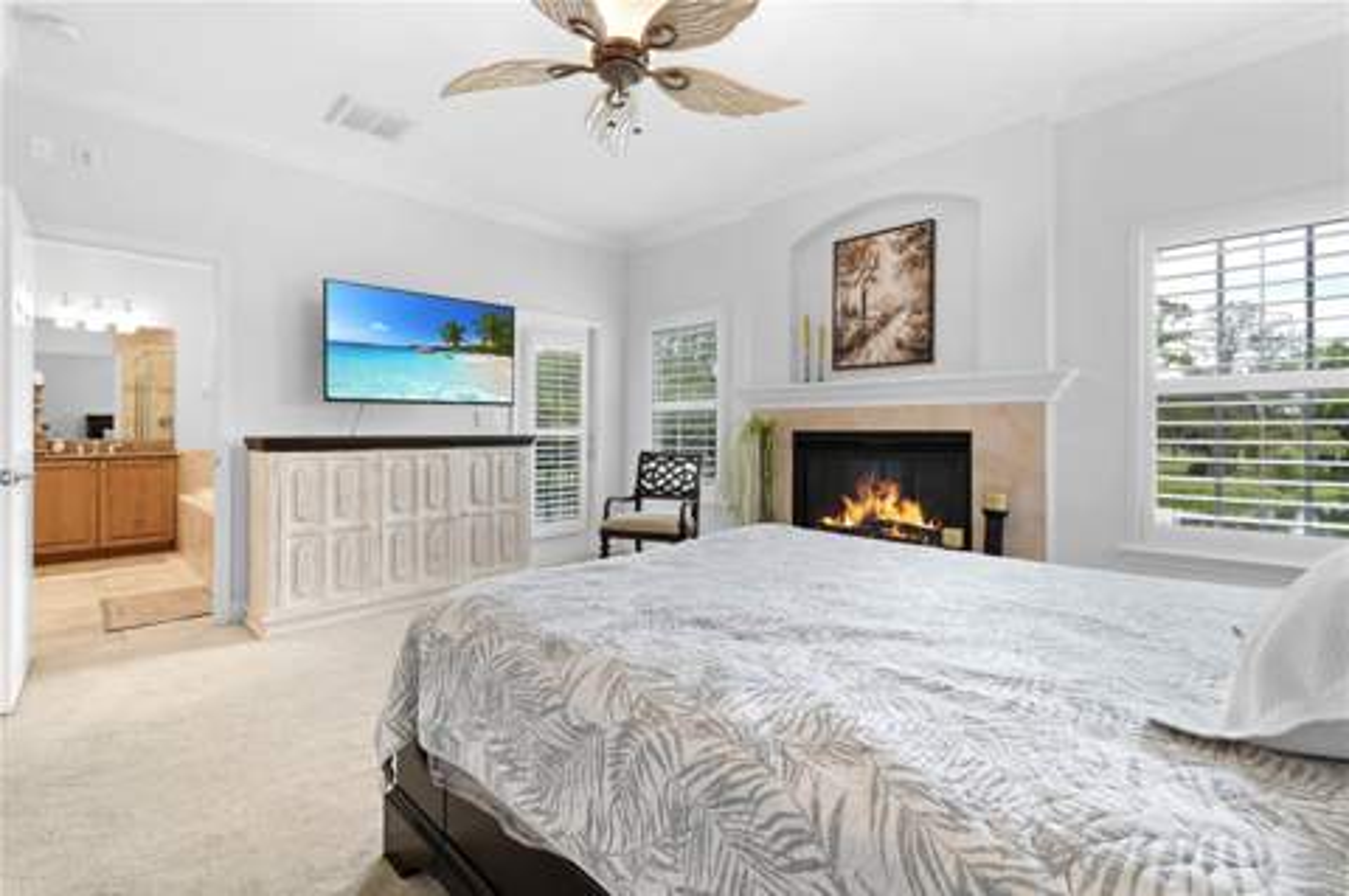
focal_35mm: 15
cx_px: 674
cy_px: 448
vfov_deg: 77.2
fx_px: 561
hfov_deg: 100.4
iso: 320
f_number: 11
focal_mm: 10
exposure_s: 1/1.6
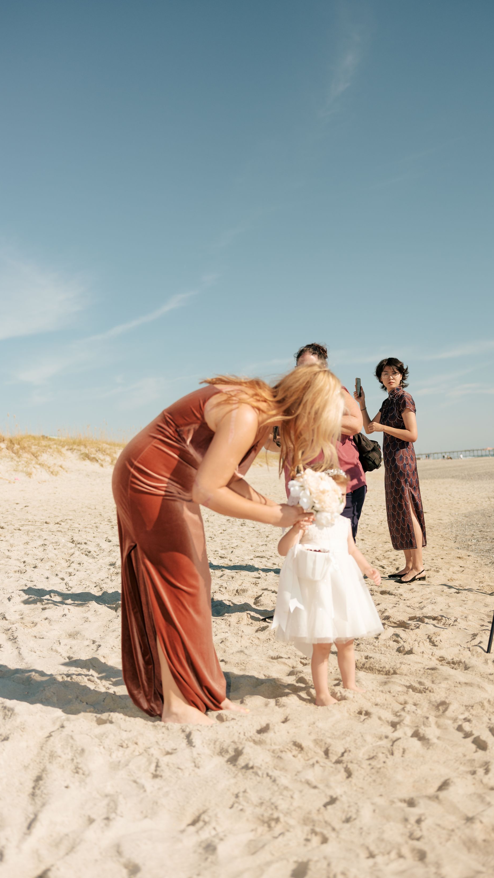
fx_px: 1025
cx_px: 301
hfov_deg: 27.0
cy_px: 437
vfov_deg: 46.4
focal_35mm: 44
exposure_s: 1/4000
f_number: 4
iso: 400
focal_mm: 50
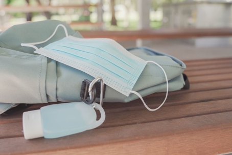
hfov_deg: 53.1
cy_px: 78
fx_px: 232
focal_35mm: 36
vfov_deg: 36.9
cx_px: 116
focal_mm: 24
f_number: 3.2
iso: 250
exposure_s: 1/250
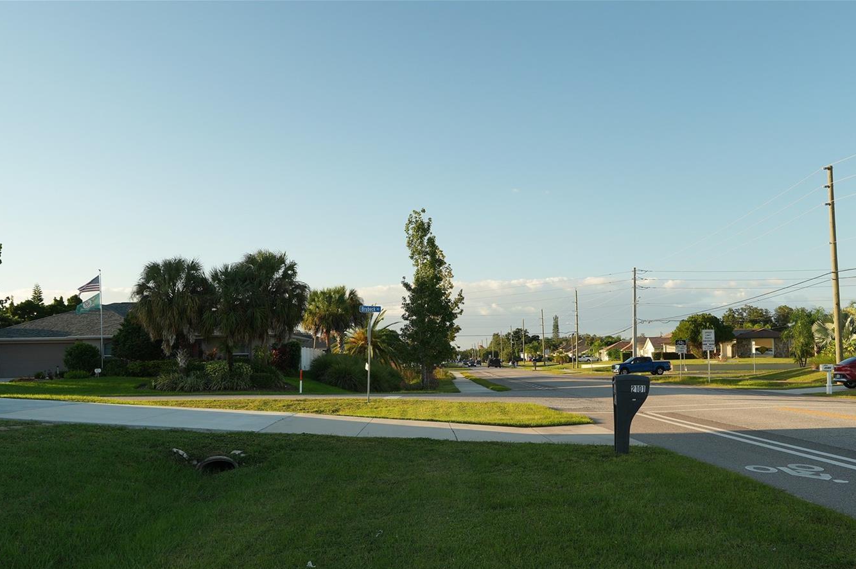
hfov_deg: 53.1
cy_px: 341
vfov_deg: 36.7
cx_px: 460
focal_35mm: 36
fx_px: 855
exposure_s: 1/160
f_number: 5.6
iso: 200
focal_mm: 20
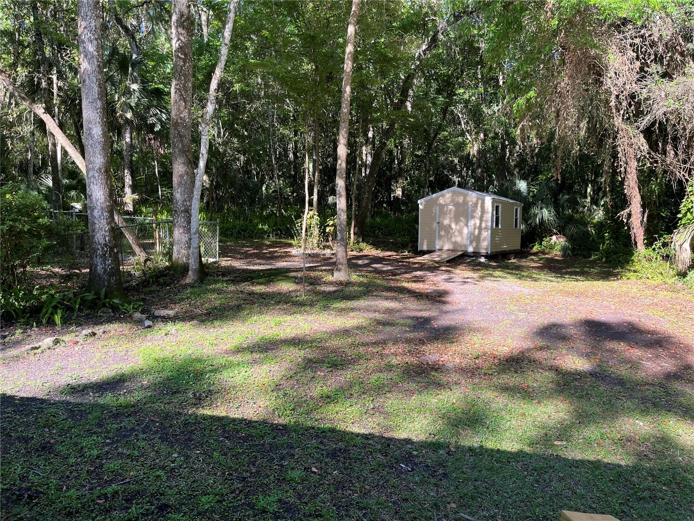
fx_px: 521
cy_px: 260
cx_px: 347
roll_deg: +0.8
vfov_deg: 53.1
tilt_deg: -4.0
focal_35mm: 26
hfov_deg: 67.3
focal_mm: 5.1
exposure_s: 1/394
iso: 50
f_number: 1.6
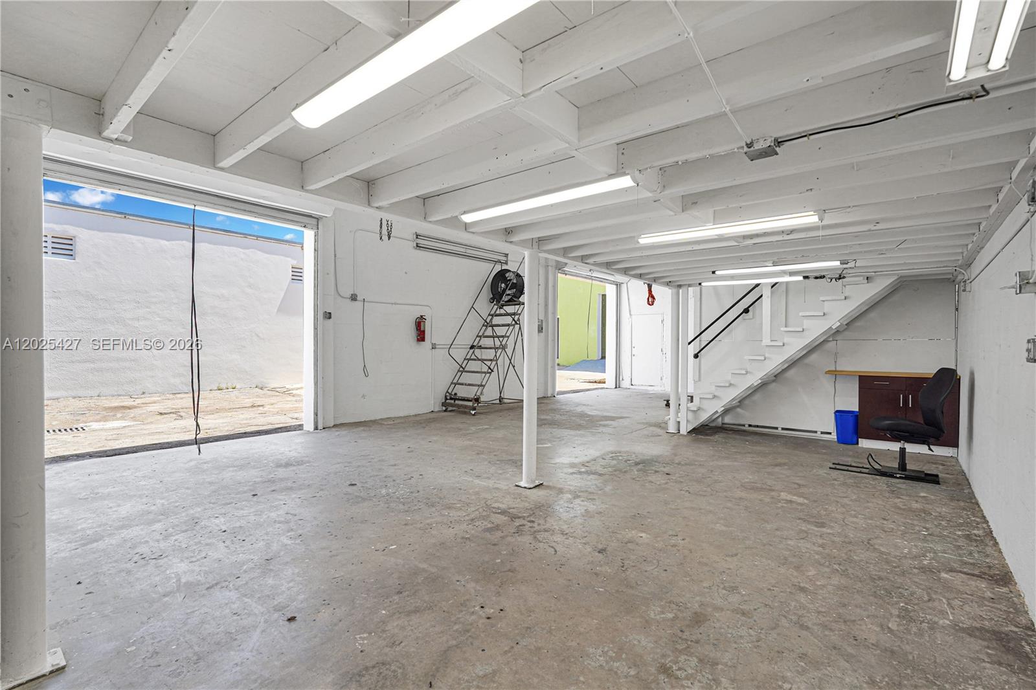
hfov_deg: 96.7
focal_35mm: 16
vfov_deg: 73.7
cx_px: 518
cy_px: 345
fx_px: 460
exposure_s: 1/60
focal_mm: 16
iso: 100
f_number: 8
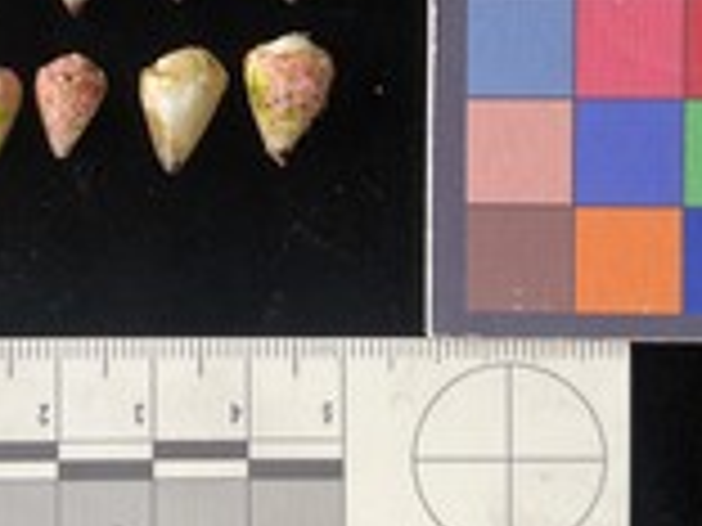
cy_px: 79
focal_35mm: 65
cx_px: 248
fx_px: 1318
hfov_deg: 29.7
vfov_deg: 22.2
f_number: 1.8
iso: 125
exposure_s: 1/60
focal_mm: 3
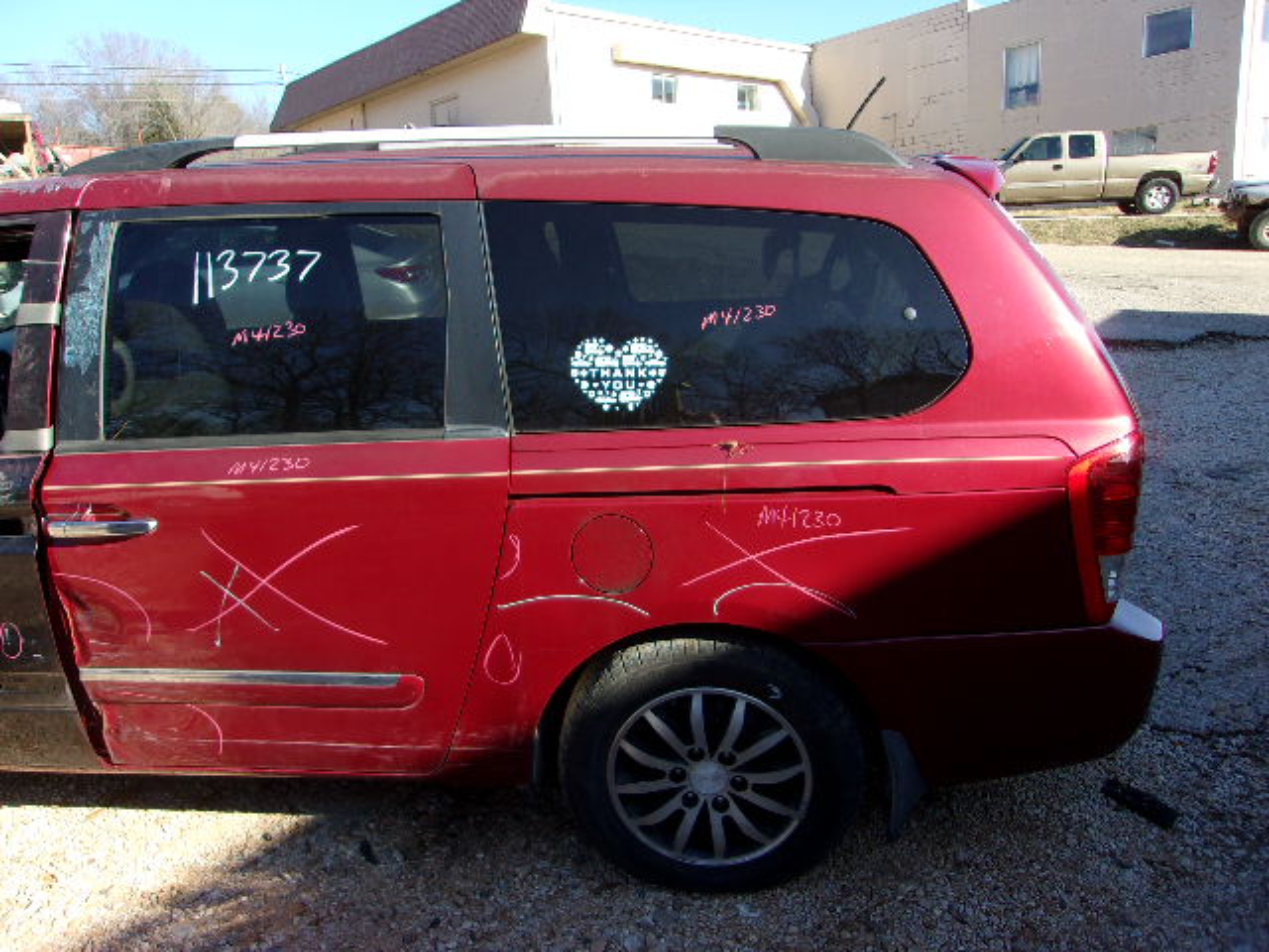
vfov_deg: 51.4
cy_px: 476
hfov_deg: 65.3
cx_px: 634
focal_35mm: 27
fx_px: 990
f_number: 3
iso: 80
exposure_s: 1/400
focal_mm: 4.9
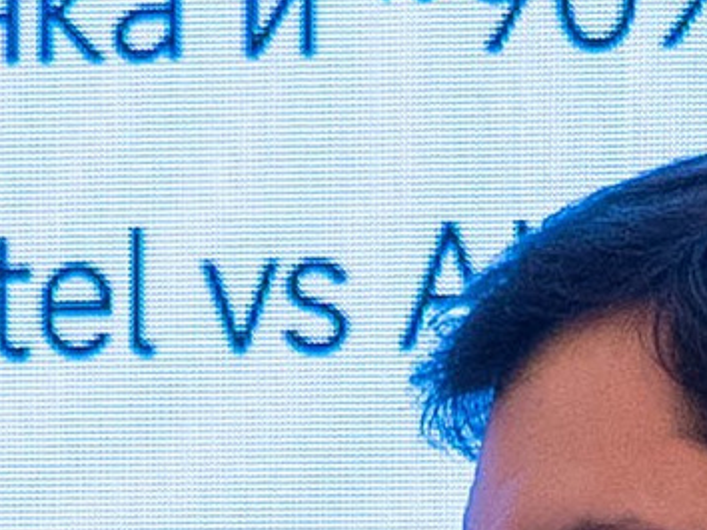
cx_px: 619
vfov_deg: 2.4
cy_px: 2530
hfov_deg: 3.3
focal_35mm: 595
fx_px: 12144
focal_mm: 38
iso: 500
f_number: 2.8
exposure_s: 1/200
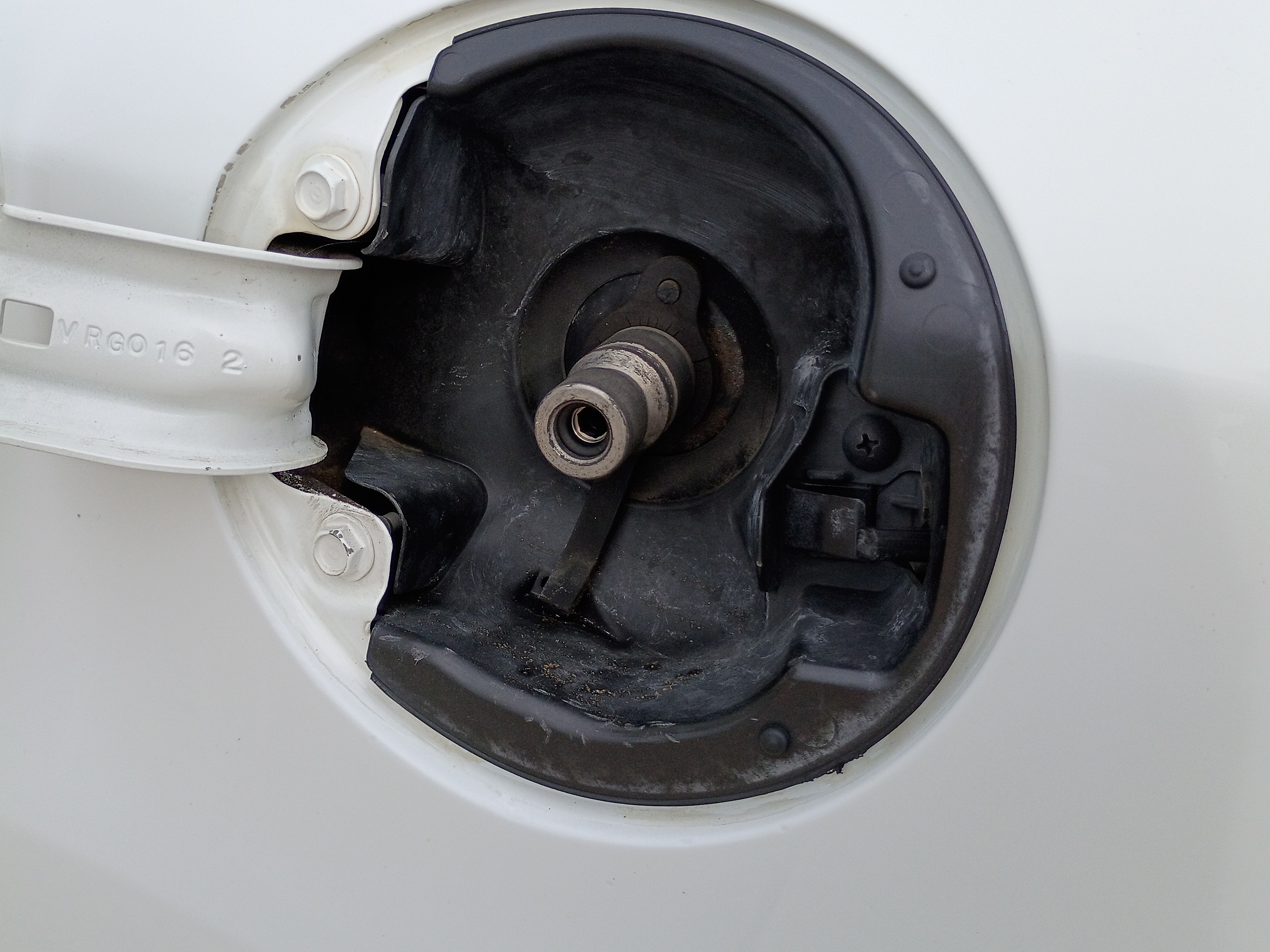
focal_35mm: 34
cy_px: 431
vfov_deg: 41.7
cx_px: 576
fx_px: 1247
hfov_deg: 53.9
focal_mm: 4.27
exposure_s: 1/997
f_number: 1.8
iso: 106
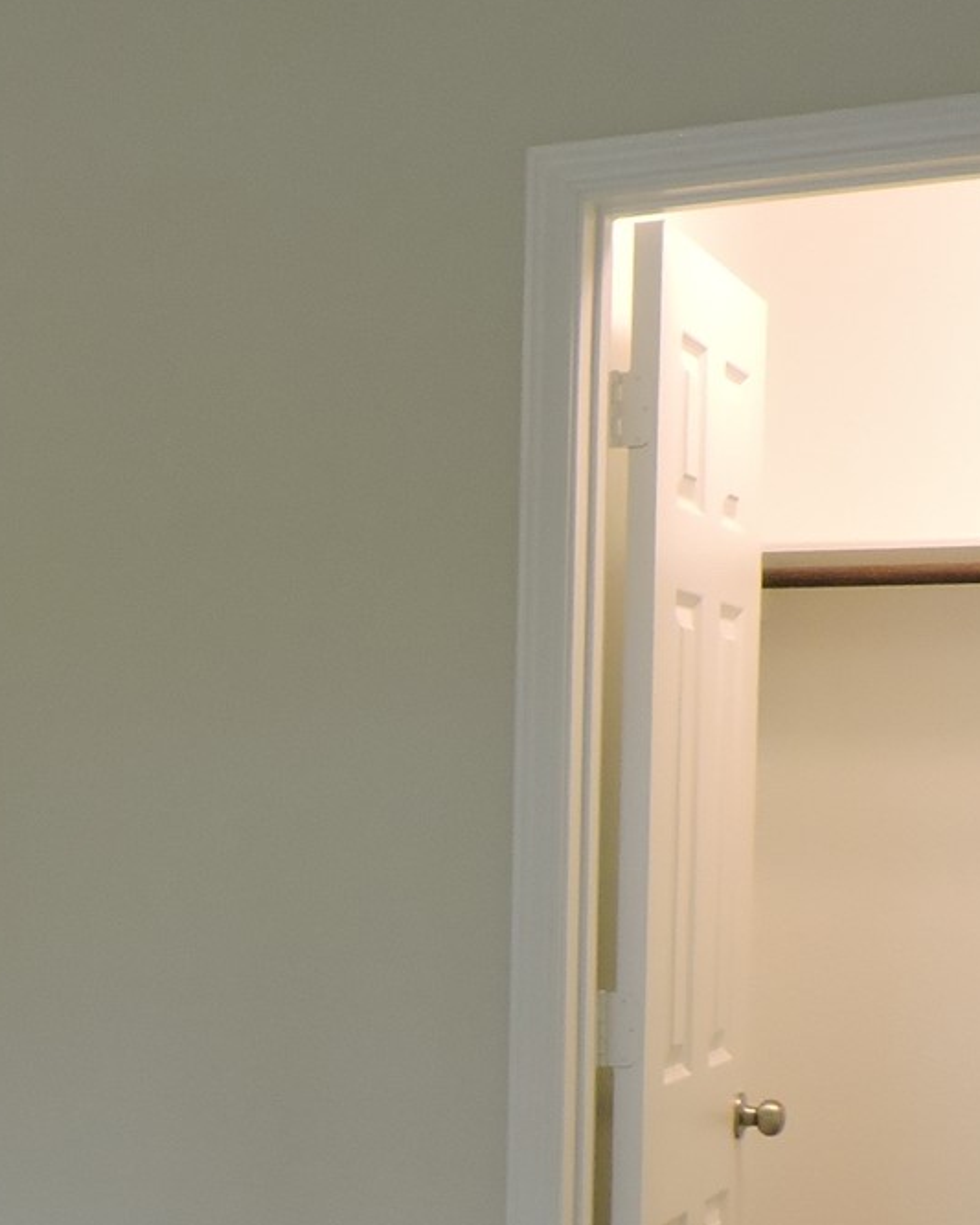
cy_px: 973
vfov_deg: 26.0
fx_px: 2610
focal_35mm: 72
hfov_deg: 20.3
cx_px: -83
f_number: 3
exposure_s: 1/30
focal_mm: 4.3
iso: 250
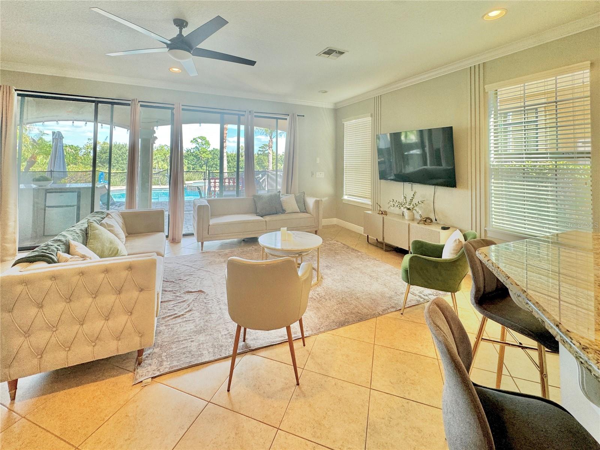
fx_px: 243
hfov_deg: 102.1
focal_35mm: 14
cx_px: 300
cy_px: 225
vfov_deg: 85.6
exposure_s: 1/120
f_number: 2.2
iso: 125
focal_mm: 2.22
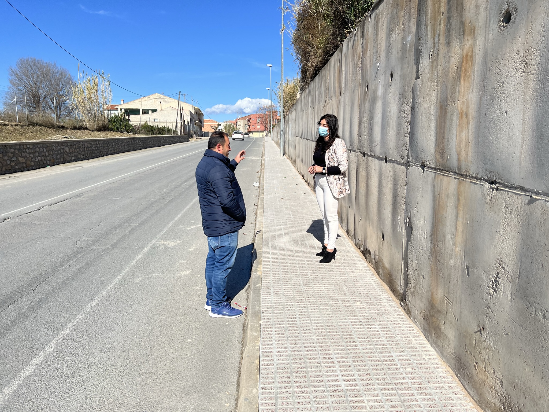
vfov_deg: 53.1
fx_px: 412
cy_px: 206
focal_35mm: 26
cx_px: 274
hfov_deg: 67.3
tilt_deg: -6.5
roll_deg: -0.5
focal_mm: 5.7
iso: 50
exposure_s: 1/6993
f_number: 1.5
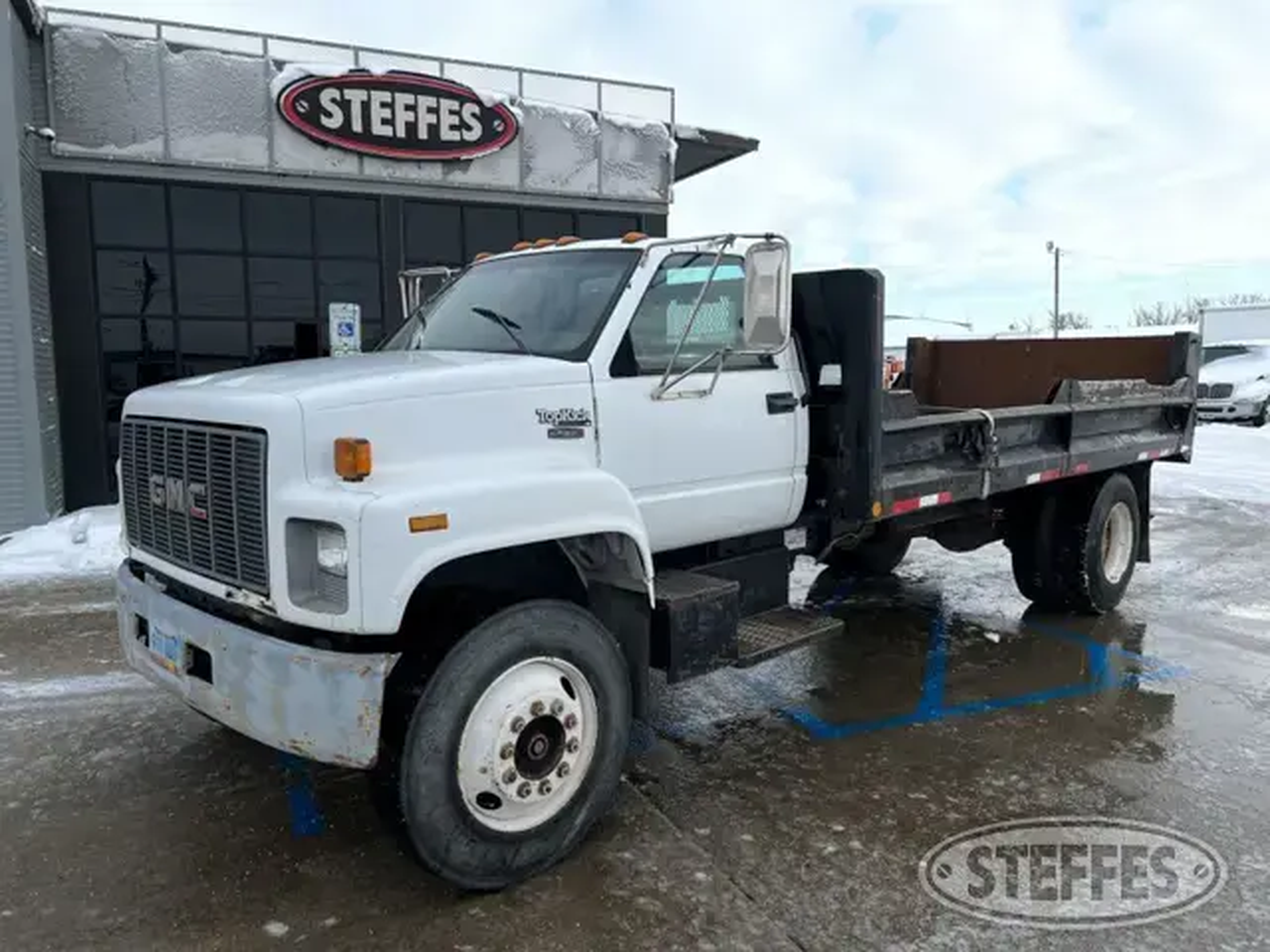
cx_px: 635
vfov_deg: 53.1
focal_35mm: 26
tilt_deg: -6.0
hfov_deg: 67.3
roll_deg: +1.4
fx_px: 954
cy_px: 476
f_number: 1.5
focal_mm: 5.7
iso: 50
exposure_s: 1/2994
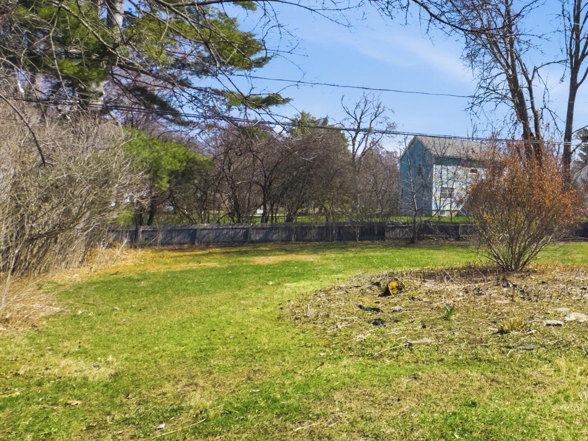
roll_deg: -0.7
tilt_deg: +5.5
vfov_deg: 47.8
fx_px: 493
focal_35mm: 29
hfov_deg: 55.1
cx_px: 508
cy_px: 164
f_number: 2.2
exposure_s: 1/1126
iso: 40
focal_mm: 2.2
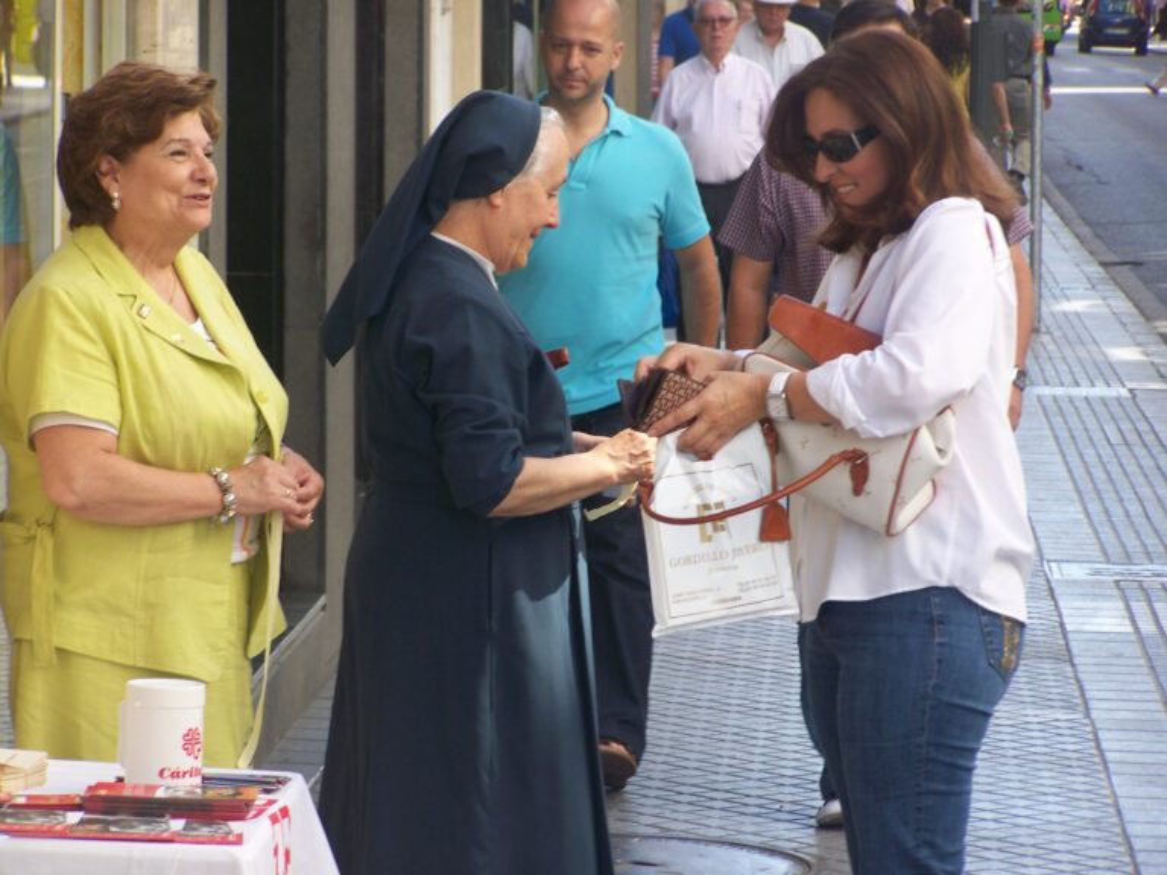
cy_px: 438
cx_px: 584
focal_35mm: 179
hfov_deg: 11.0
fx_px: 6035
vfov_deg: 8.3
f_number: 3.2
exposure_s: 1/125
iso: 80
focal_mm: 29.7
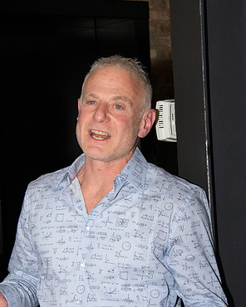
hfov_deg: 16.0
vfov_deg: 20.0
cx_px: 124
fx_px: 874
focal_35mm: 96
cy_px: 163
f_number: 10
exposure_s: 1/160
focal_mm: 56
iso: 5000
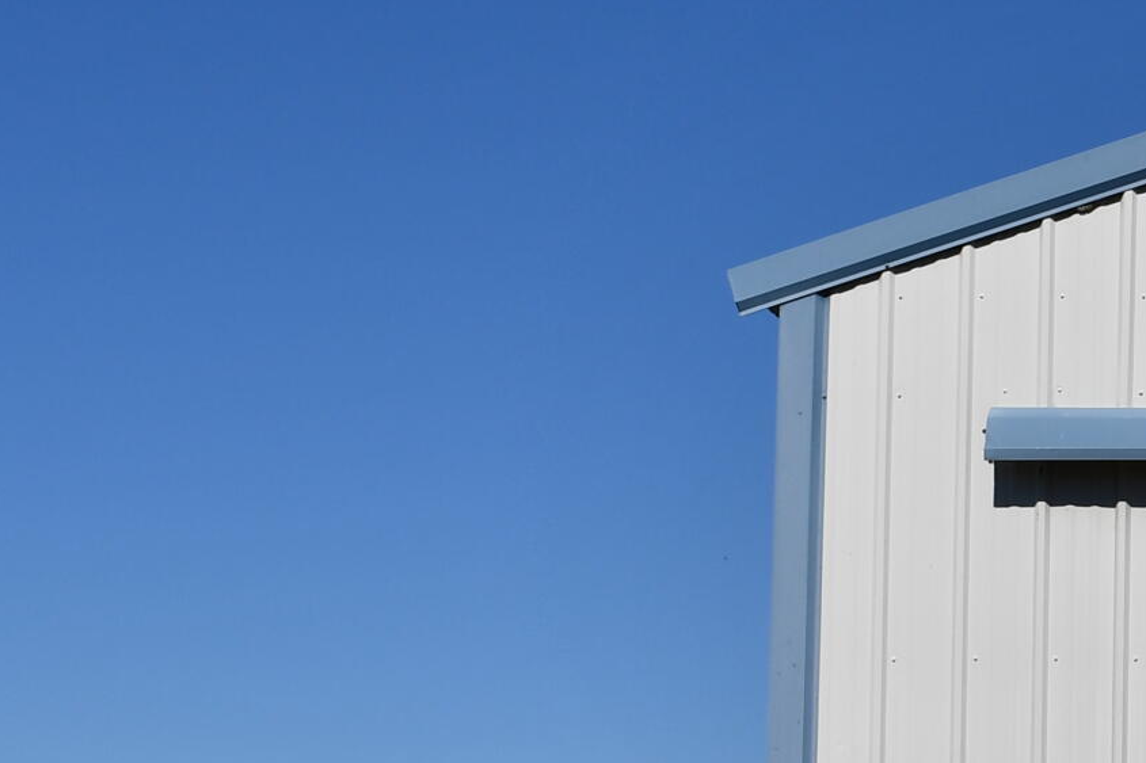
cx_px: 1877
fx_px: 4519
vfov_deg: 9.6
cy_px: 702
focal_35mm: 142
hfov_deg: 13.4
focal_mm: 27
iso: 100
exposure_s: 1/500
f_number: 11
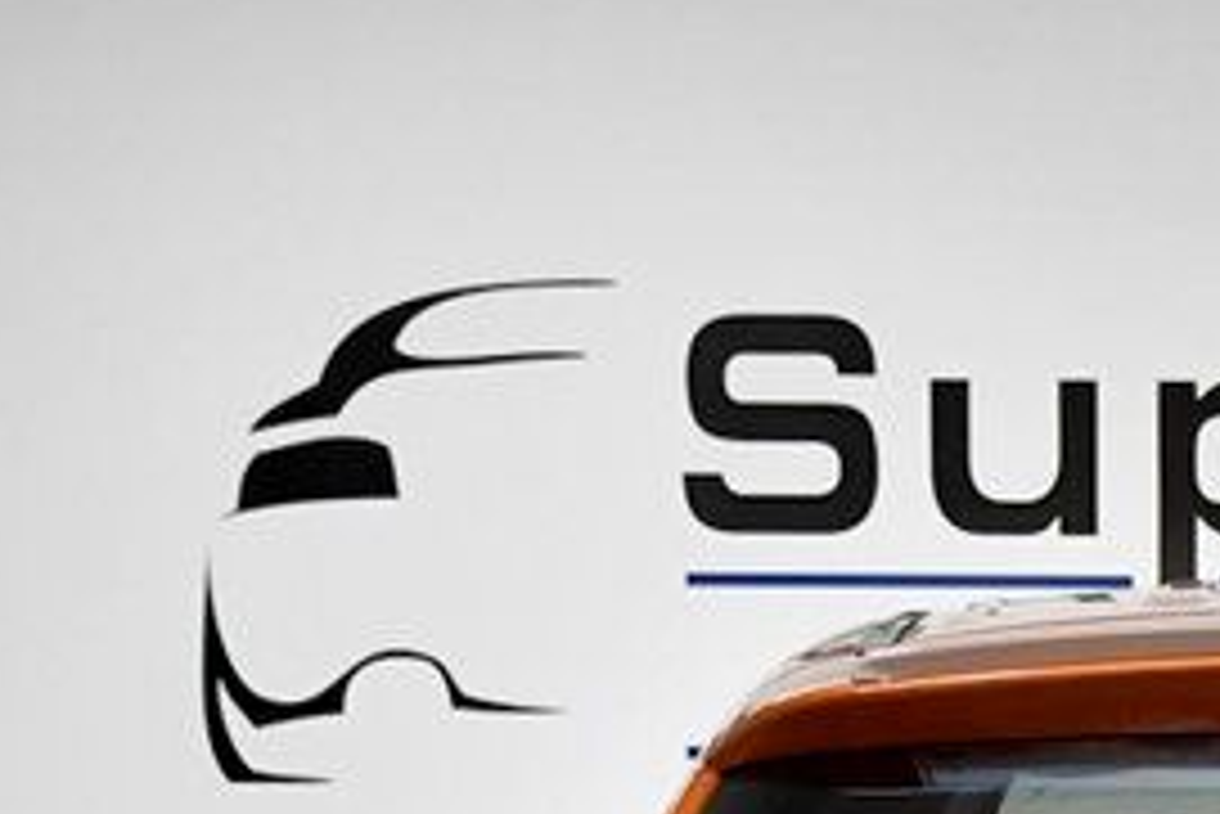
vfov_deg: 9.6
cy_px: 1432
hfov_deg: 14.5
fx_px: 4611
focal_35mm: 136
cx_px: 1549
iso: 2500
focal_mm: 24
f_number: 3.8
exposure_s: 1/800
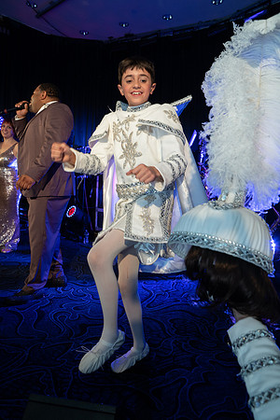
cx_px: 140
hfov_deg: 53.1
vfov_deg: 73.7
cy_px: 210
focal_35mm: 24
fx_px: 280
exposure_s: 1/250
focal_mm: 24
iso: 1600
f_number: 5
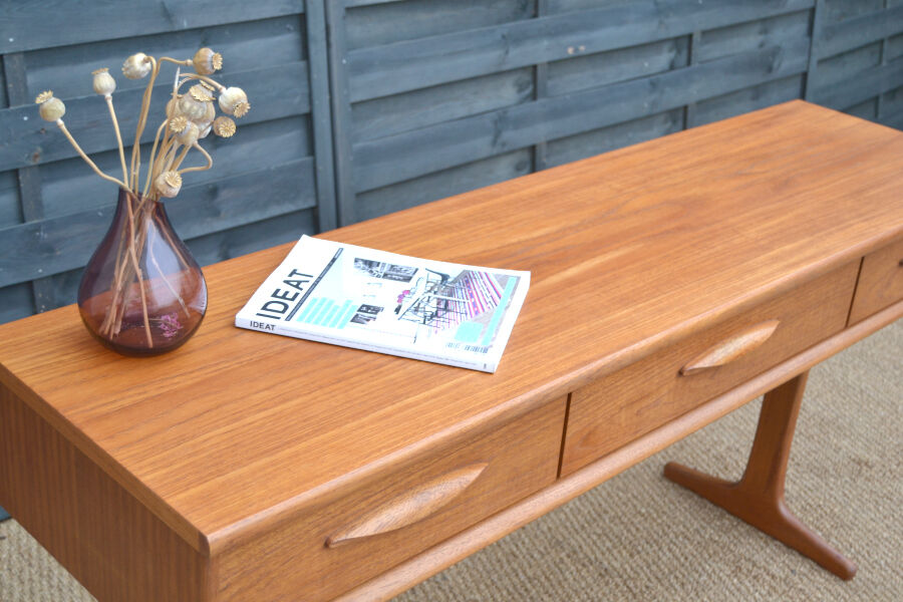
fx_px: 1204
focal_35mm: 48
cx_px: 452
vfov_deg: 28.1
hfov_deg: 41.1
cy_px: 301
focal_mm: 32
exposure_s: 1/125
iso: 200
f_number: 4.5
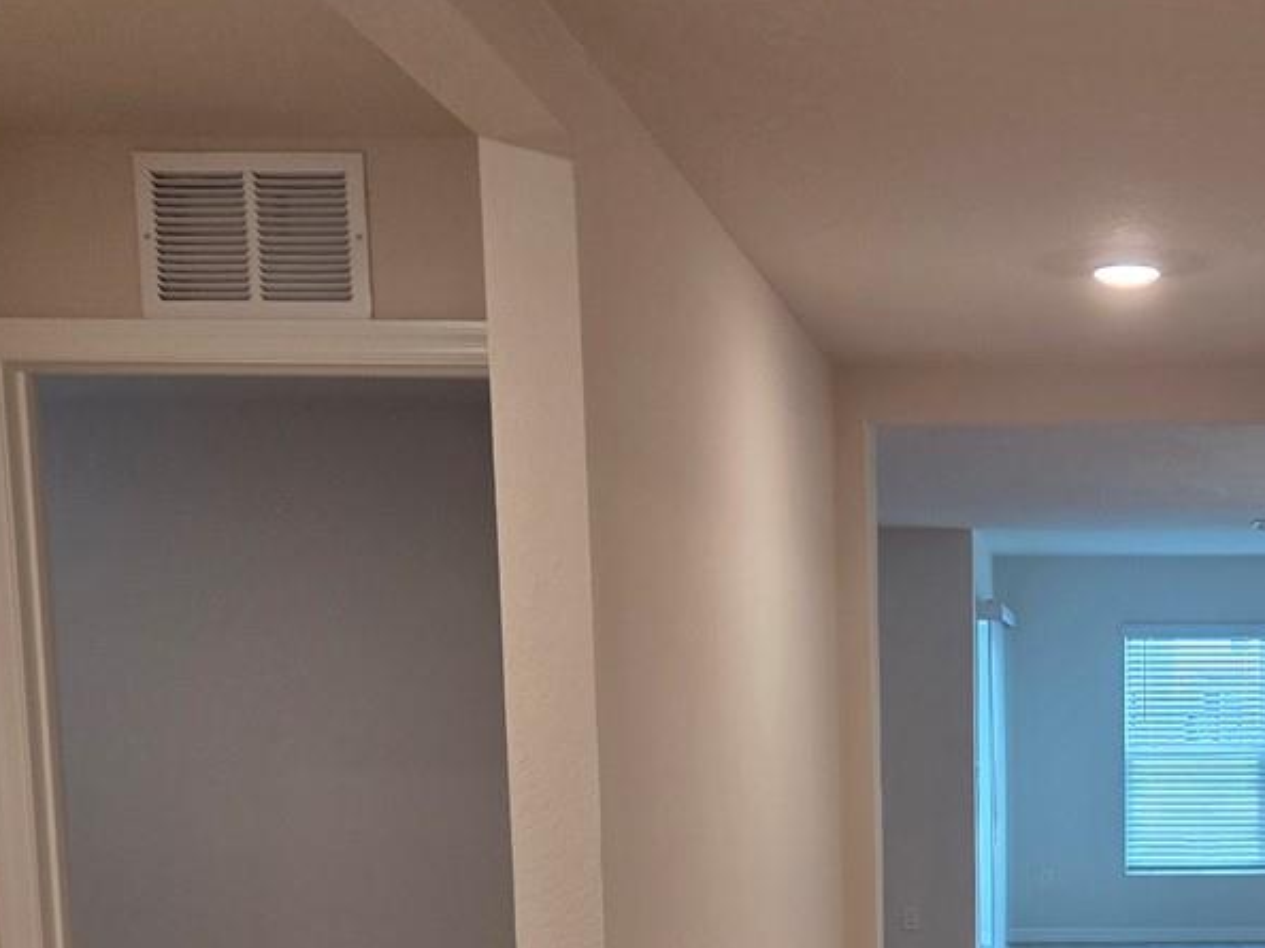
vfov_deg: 22.3
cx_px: 1095
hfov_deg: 30.1
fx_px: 2265
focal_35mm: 62
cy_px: 1050
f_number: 1.8
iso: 160
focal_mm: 5.4
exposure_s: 1/120
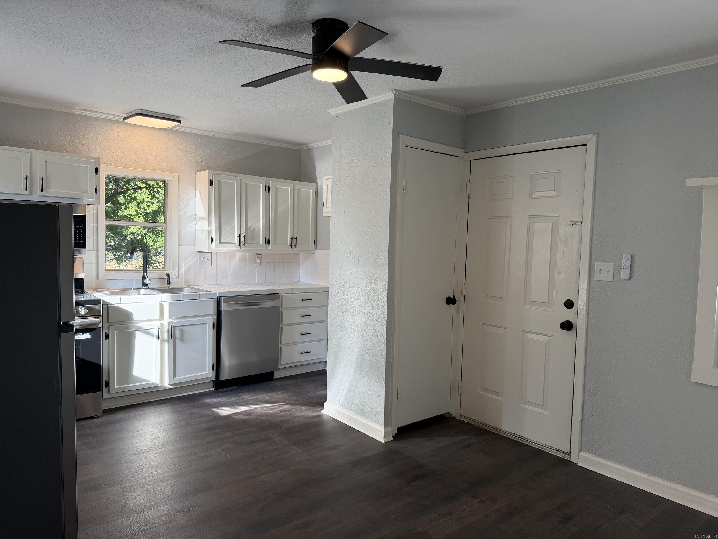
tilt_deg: -2.4
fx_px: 498
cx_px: 359
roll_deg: -1.4
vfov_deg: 56.8
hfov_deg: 71.6
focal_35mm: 24
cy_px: 270
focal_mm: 6.76
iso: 125
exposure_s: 1/202
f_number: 1.78
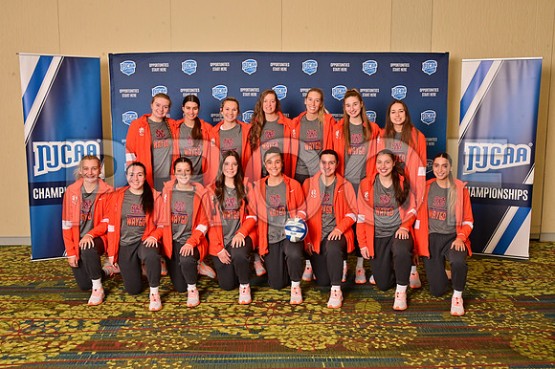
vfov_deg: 37.8
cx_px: 278
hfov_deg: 54.5
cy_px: 184
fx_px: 539
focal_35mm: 35
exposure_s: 1/125
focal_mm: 35
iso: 800
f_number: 13
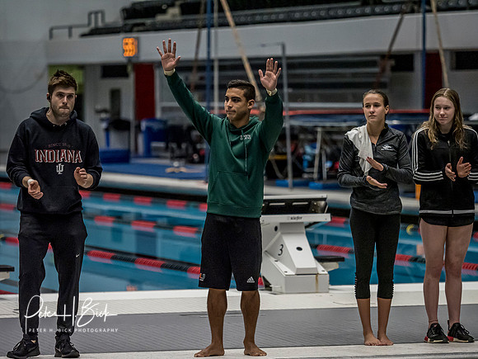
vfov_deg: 5.9
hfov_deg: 7.9
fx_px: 3452
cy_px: 180
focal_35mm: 250
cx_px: 239
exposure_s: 1/1600
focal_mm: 125
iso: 2500
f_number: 2.8
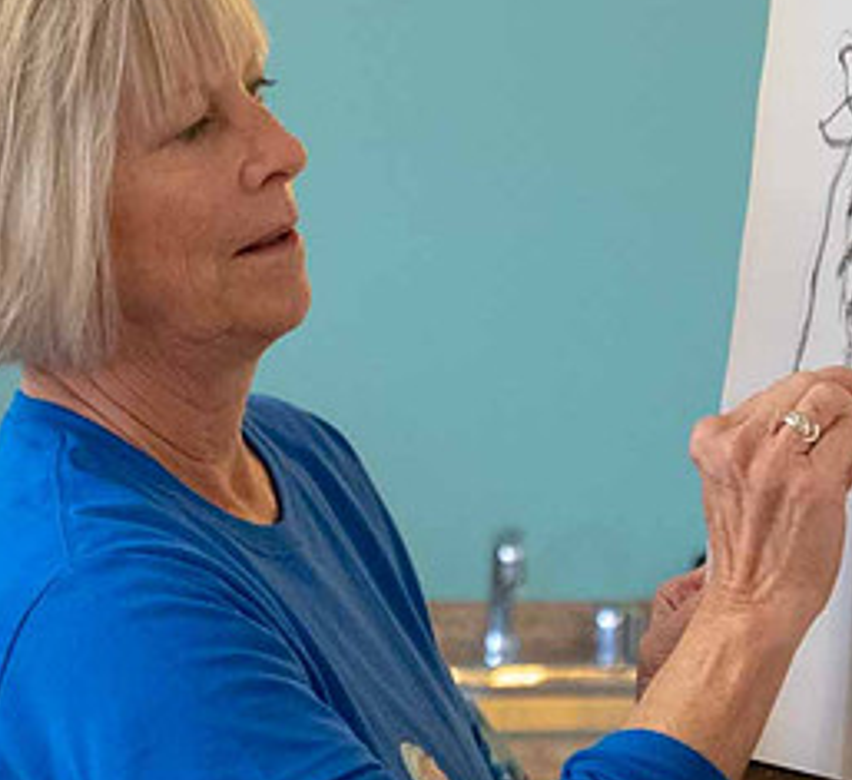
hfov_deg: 5.4
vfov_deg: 5.0
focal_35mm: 337
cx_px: 547
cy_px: 331
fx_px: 8992
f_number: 4.5
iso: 1600
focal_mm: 60
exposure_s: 1/60
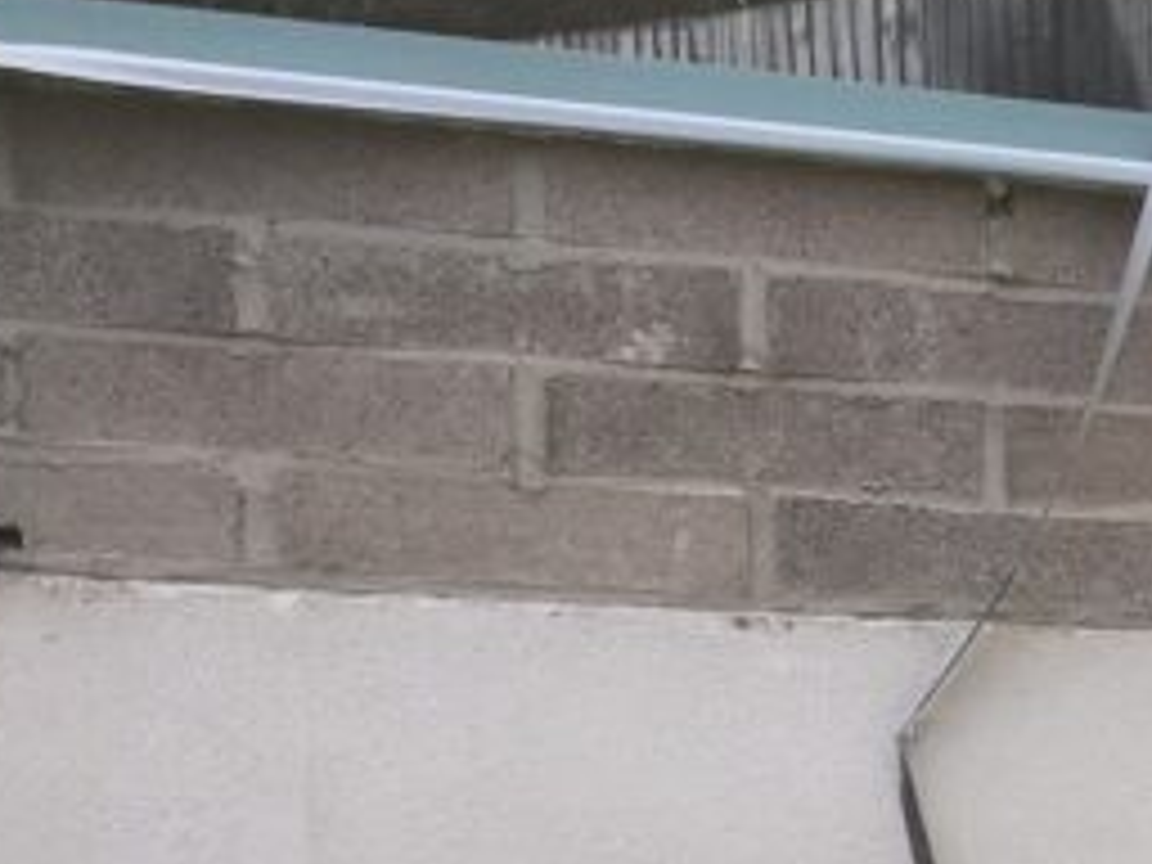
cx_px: 1732
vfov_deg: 12.0
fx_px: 3860
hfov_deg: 15.6
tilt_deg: -11.0
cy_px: 1444
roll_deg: -2.4
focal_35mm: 116
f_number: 2.2
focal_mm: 4.15
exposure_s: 1/364
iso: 25
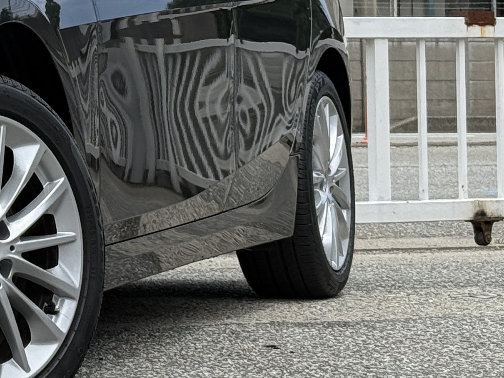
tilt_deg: +2.2
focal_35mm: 160
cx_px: -330
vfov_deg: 9.2
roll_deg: -0.7
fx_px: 2329
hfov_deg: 11.6
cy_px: -21
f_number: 1.78
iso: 80
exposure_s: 1/4587
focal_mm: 6.76
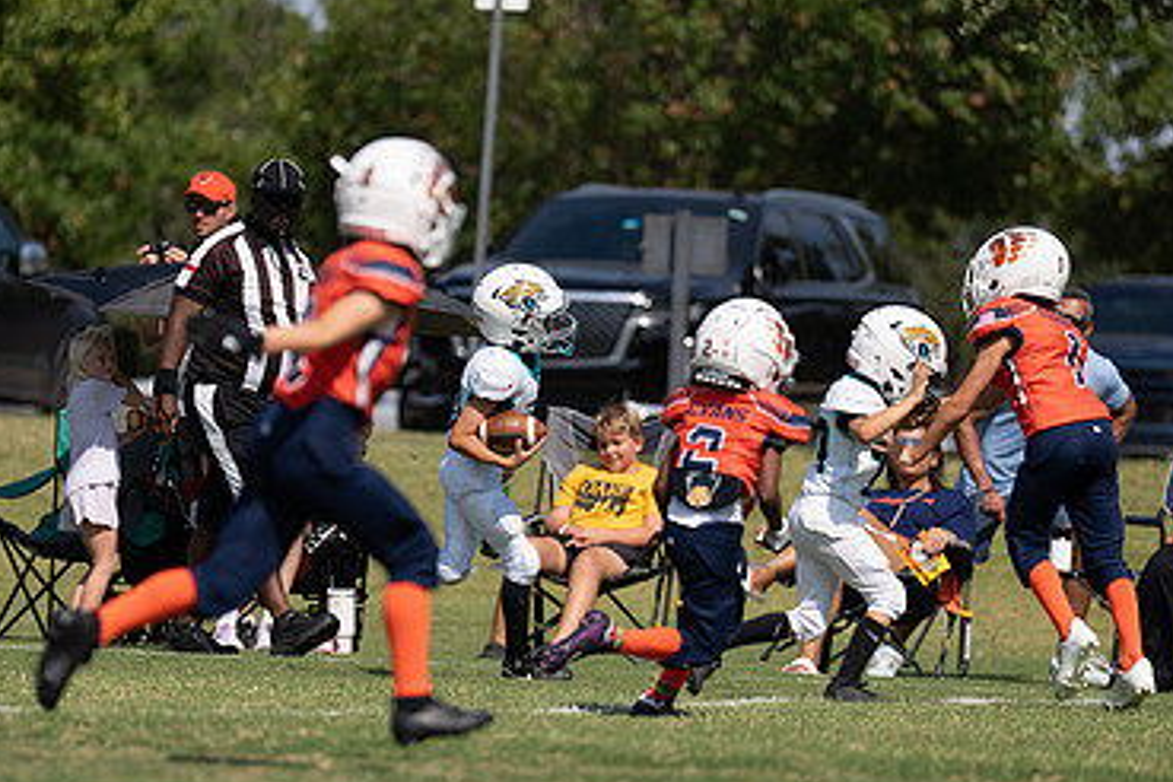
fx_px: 10230
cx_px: 496
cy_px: 501
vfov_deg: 4.4
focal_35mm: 314
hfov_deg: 6.6
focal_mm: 200
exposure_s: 1/5000
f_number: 2.8
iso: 200
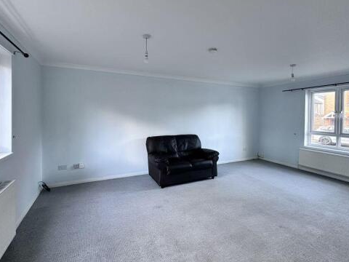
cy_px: 118
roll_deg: -0.5
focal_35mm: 17
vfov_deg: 74.5
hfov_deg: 90.9
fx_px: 171
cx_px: 163
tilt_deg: -0.7
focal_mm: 2.22
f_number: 2.2
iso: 320
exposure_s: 1/99
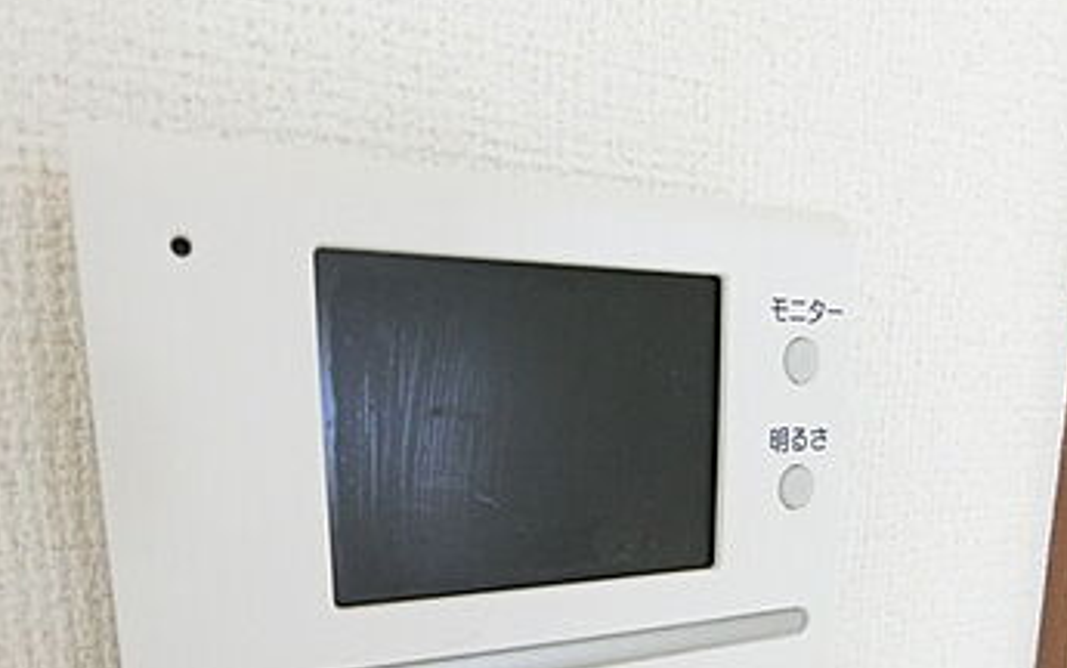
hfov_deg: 66.4
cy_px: 594
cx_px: 526
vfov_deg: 41.3
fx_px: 815
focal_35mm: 28
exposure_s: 1/25
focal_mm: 4.06
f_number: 2.7
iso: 1600
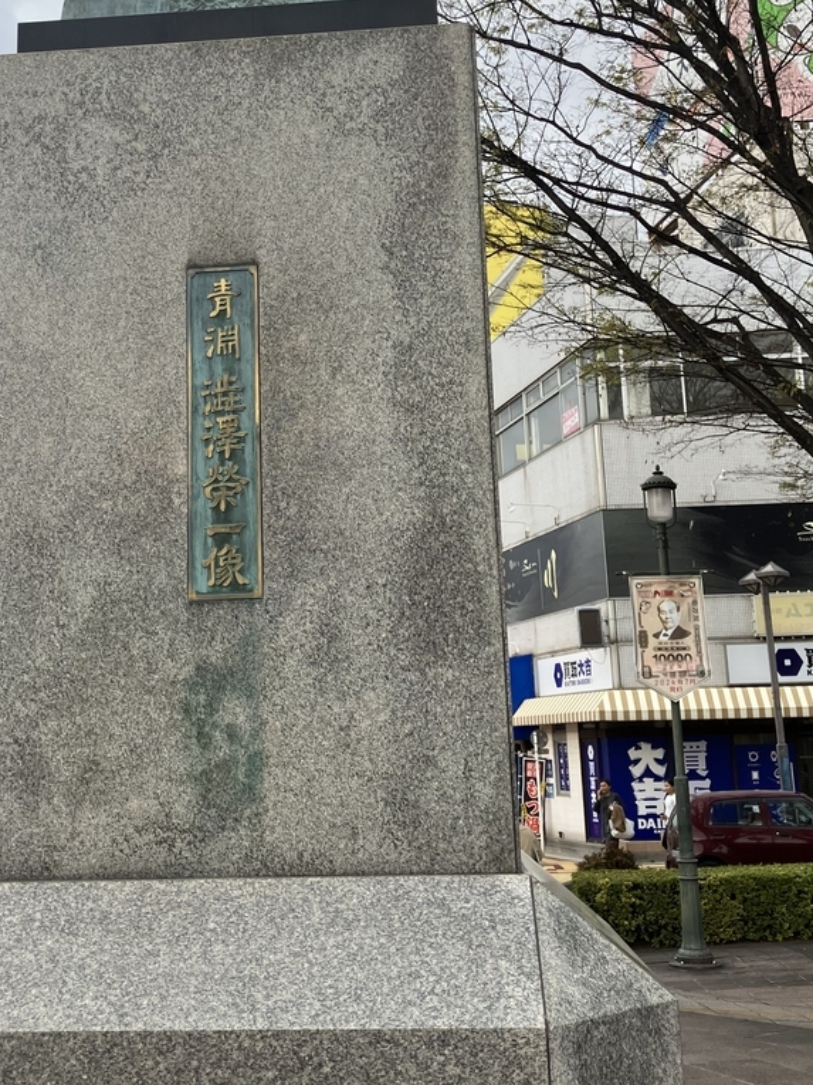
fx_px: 1378
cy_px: 423
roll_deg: +1.5
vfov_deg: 42.7
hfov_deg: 32.7
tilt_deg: +12.7
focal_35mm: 44
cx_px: 291
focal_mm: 3.99
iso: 50
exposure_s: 1/121
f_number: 1.8
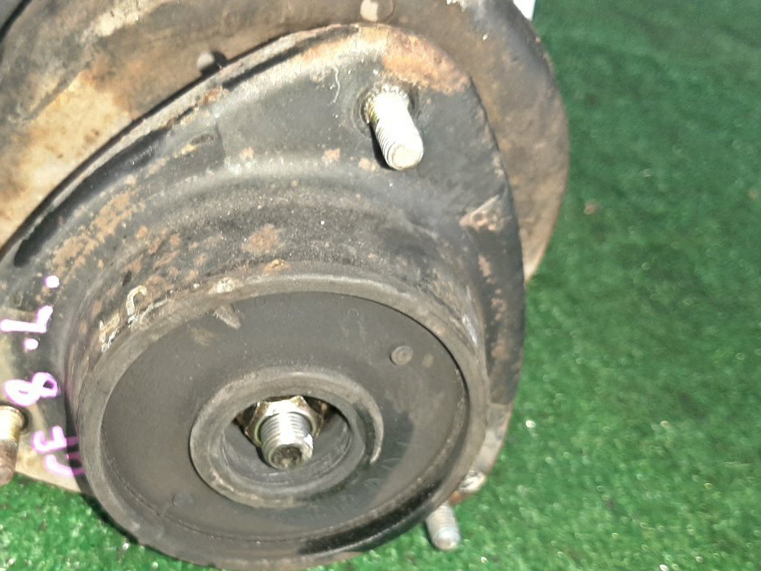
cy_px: 361
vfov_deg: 35.7
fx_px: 879
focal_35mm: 40
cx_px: 262
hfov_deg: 46.2
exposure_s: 1/25
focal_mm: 3.93
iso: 295
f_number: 1.7
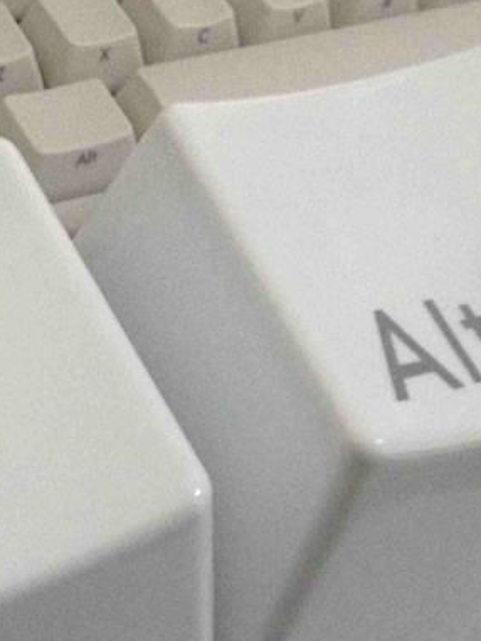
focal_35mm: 94
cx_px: 219
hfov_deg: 15.7
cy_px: 372
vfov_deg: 20.8
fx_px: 1741
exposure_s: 1/20
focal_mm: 4.28
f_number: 2.4
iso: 320
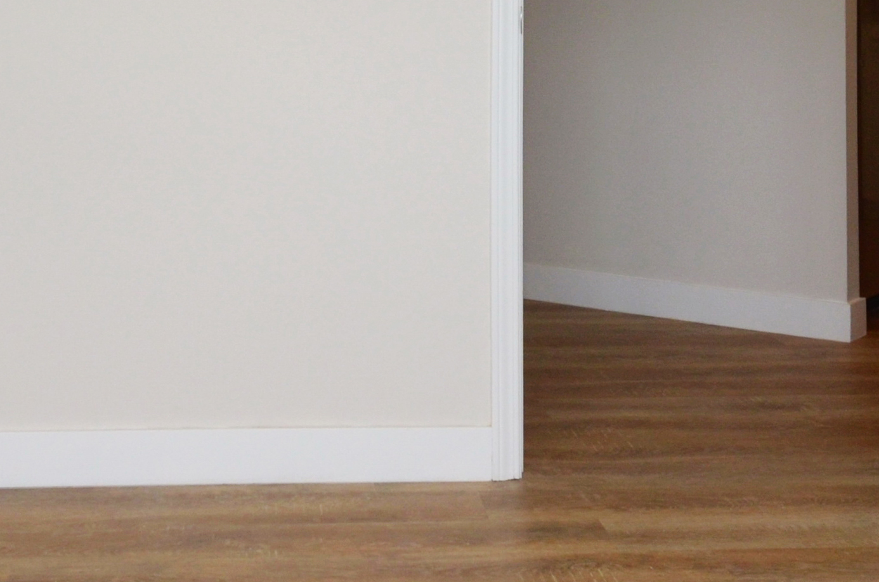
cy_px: 13
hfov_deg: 31.3
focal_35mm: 64
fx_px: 1559
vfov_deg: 20.5
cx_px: 317
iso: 500
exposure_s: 1/125
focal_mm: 12
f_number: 7.1
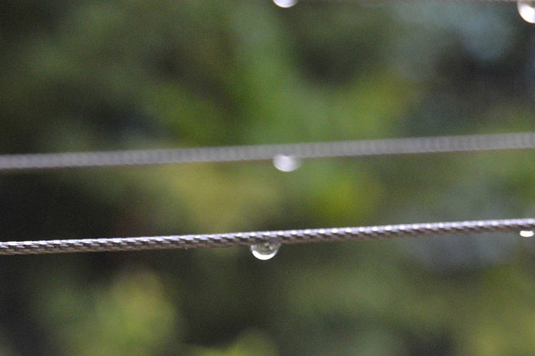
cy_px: 217
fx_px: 3002
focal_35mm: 202
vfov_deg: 6.8
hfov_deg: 10.1
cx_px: -39
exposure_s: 1/60
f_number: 5.6
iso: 1100
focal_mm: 55
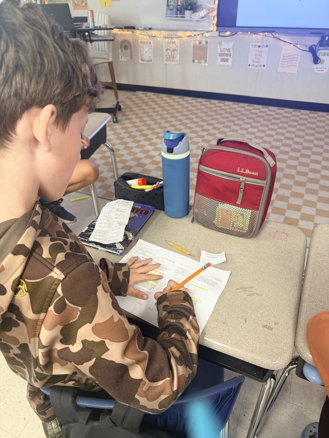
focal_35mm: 24
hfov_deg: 56.8
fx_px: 304
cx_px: 164
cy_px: 219
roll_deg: +2.0
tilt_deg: -38.2
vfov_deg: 71.6
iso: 200
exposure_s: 1/60
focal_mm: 6.76
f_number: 1.78
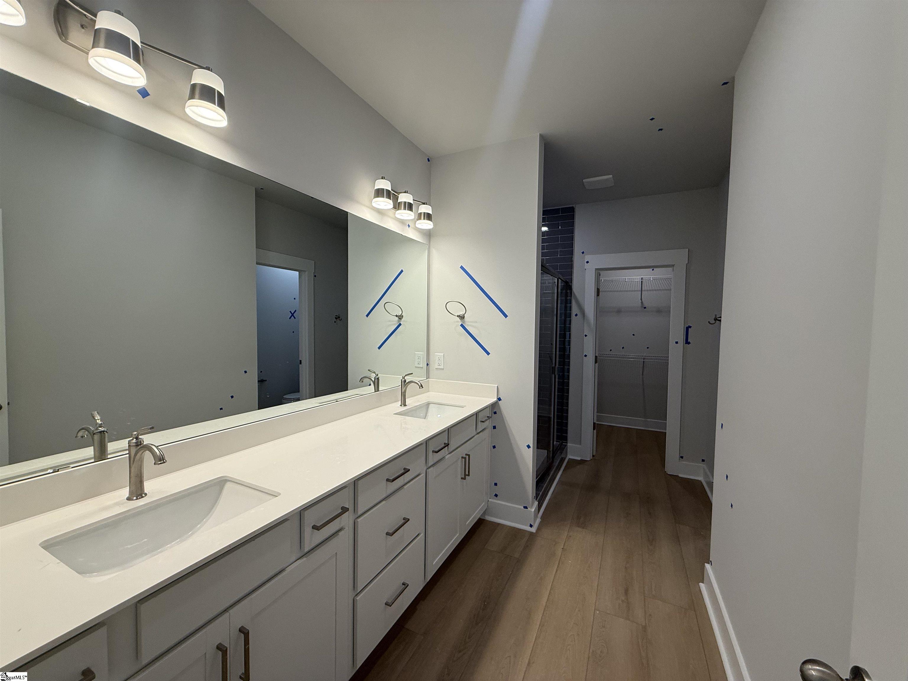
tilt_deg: -2.3
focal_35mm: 14
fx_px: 367
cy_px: 340
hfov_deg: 102.1
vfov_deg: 85.7
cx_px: 454
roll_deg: -0.9
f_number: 2.2
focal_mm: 2.22
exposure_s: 1/120
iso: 100
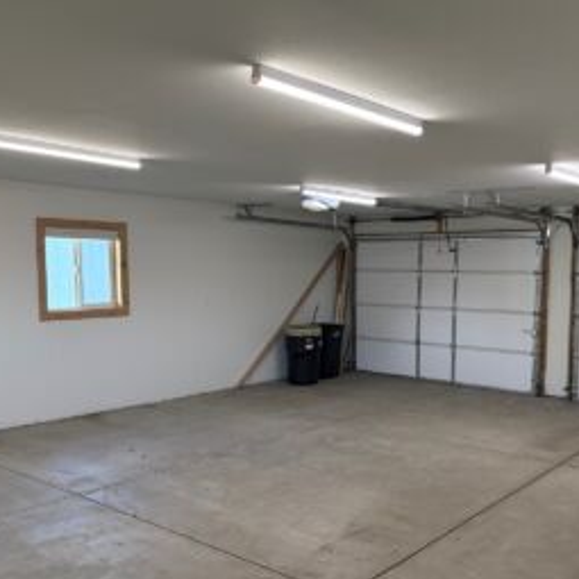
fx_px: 681
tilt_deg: -4.6
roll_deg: -0.3
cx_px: 354
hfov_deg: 45.7
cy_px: 320
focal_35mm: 36
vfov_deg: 46.0
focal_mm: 5.96
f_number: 1.6
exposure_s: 1/151
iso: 125
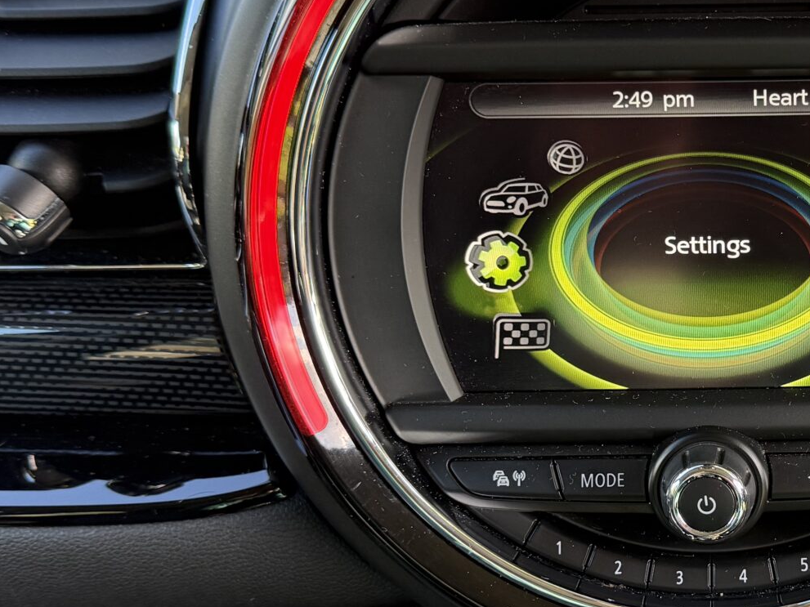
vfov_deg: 23.6
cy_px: 337
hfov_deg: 29.5
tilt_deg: -28.2
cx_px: 770
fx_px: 1451
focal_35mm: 62
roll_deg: -1.3
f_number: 1.78
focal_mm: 6.76
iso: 200
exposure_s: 1/92
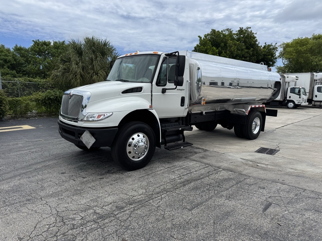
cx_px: 161
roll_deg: -0.2
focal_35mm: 24
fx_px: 223
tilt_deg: -7.2
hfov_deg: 71.6
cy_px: 120
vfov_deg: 56.8
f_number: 1.78
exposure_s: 1/6410
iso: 80
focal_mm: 6.76
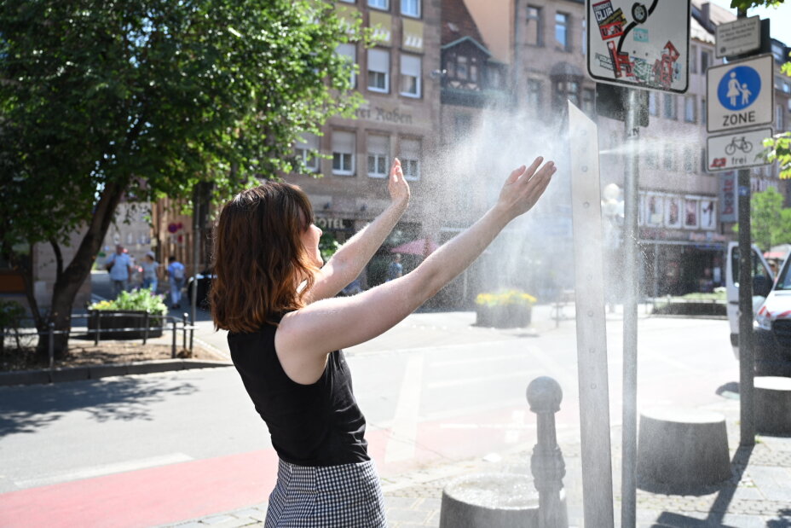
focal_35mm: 34
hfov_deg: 55.8
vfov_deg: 38.9
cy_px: 264
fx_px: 747
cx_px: 396
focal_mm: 34
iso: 80
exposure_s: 1/250
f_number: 4
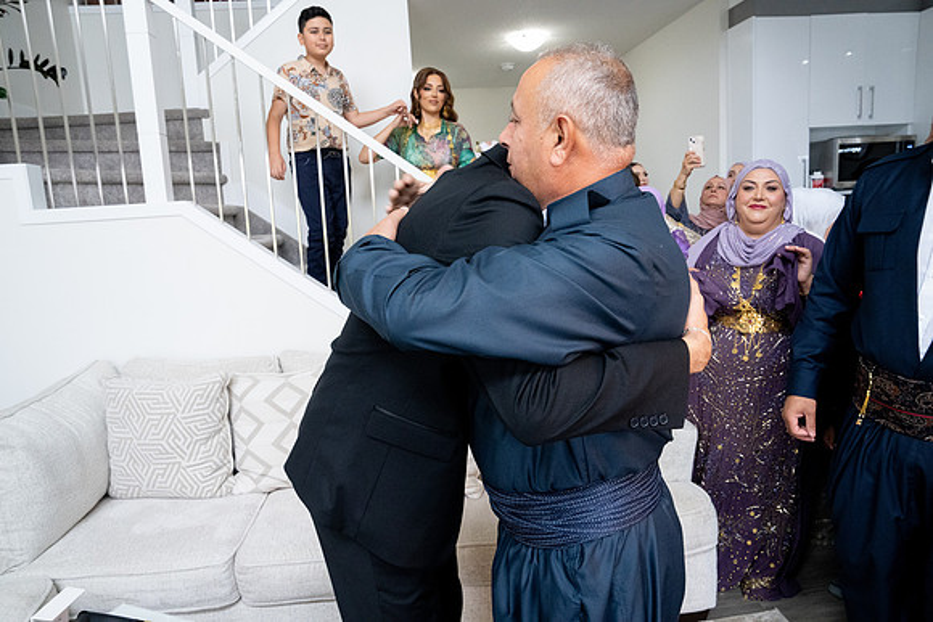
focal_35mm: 24
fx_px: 622
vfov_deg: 53.2
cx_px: 466
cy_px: 311
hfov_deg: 73.7
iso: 6400
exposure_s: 1/160
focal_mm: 24
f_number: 9
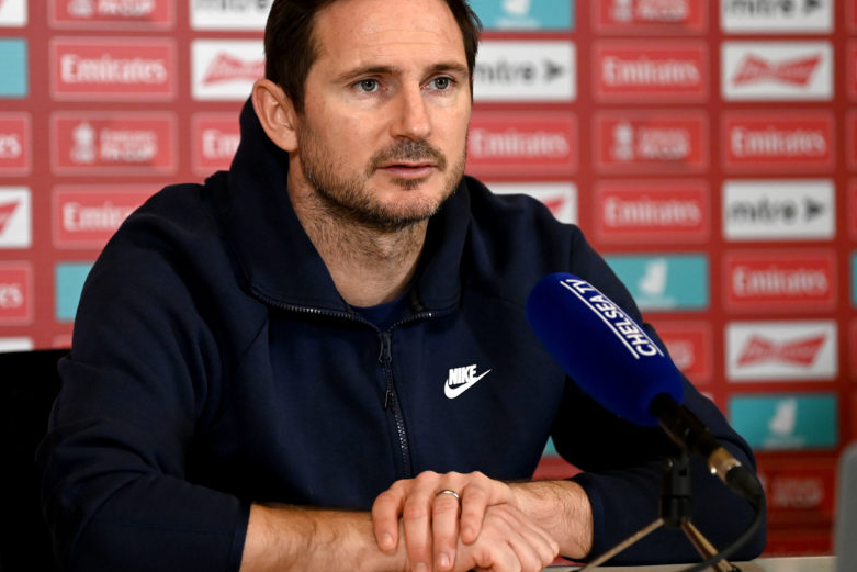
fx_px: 5309
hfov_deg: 9.2
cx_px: 359
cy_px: 284
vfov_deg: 6.2
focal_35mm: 223
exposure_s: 1/500
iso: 3200
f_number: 2.8
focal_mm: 170
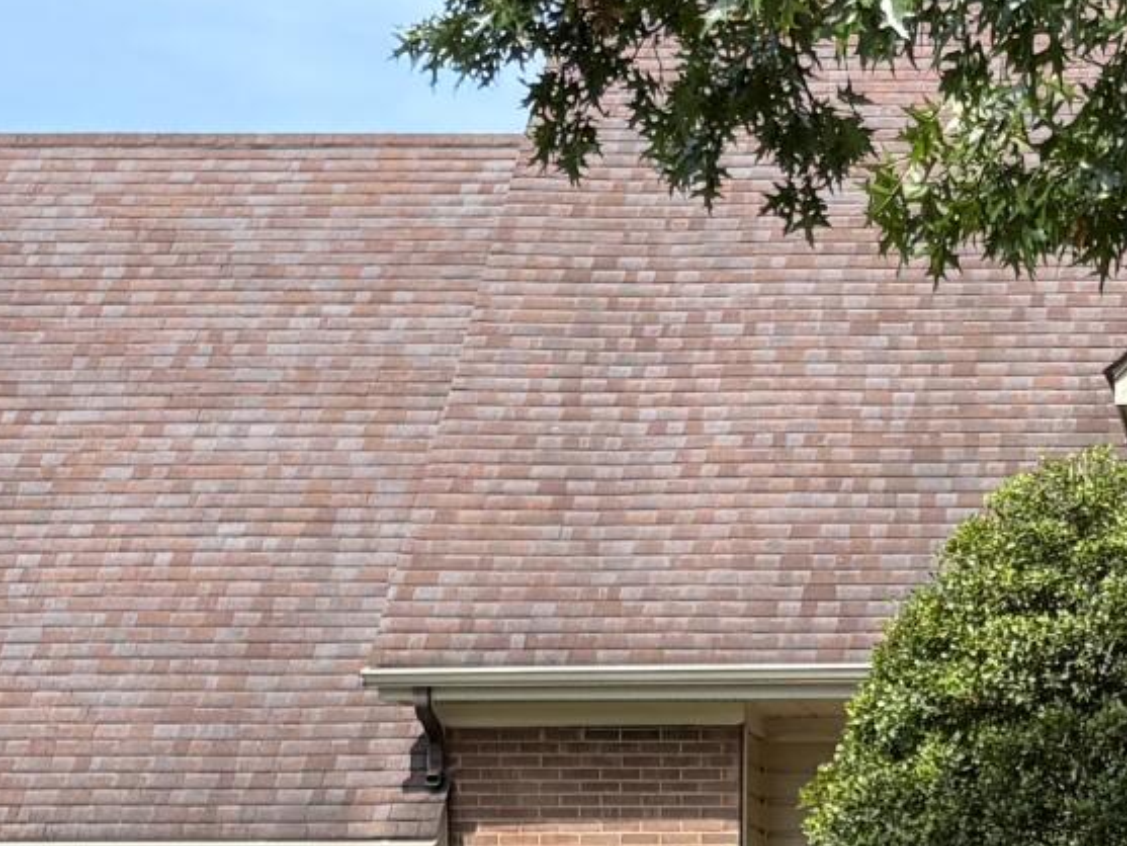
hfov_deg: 13.7
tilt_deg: +5.0
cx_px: 1295
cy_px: 874
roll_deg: +0.5
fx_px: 4559
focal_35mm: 140
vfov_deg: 10.5
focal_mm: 5.96
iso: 50
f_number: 1.6
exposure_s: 1/1451
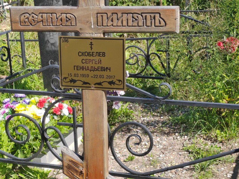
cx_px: 120
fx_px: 504
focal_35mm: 73
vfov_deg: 20.2
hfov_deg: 26.7
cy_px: 90
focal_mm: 5.52
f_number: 1.9
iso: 100
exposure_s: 1/670
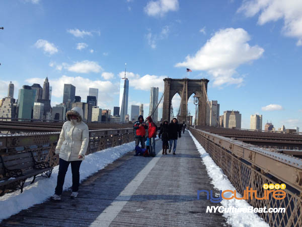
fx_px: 305
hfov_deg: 52.6
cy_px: 114
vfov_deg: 40.7
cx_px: 151
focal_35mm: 35
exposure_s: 1/1905
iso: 50
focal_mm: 4.28
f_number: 2.4
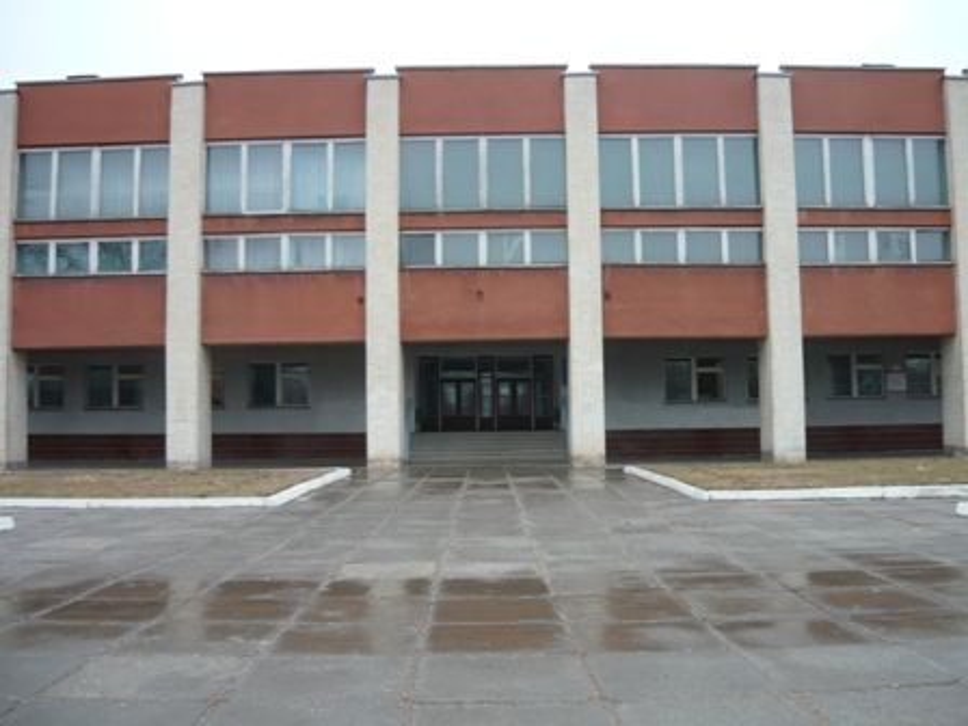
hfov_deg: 55.4
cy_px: 363
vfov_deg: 42.9
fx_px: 923
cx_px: 484
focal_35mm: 33
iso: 100
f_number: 2.8
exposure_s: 1/40
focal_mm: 5.5
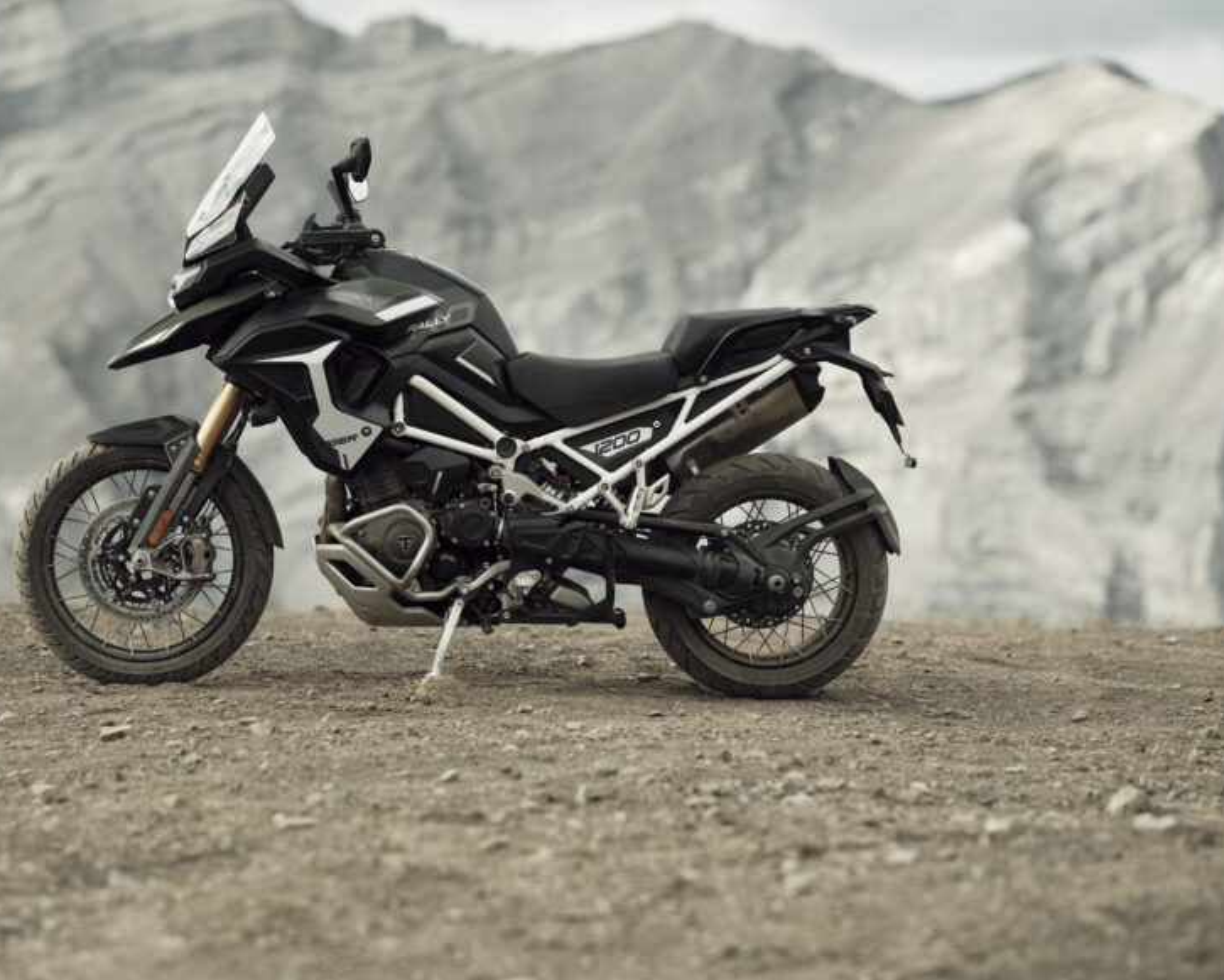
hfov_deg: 16.0
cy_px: 429
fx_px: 4347
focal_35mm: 120
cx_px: 491
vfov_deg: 12.8
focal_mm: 110
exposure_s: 1/320
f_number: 2.8
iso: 100
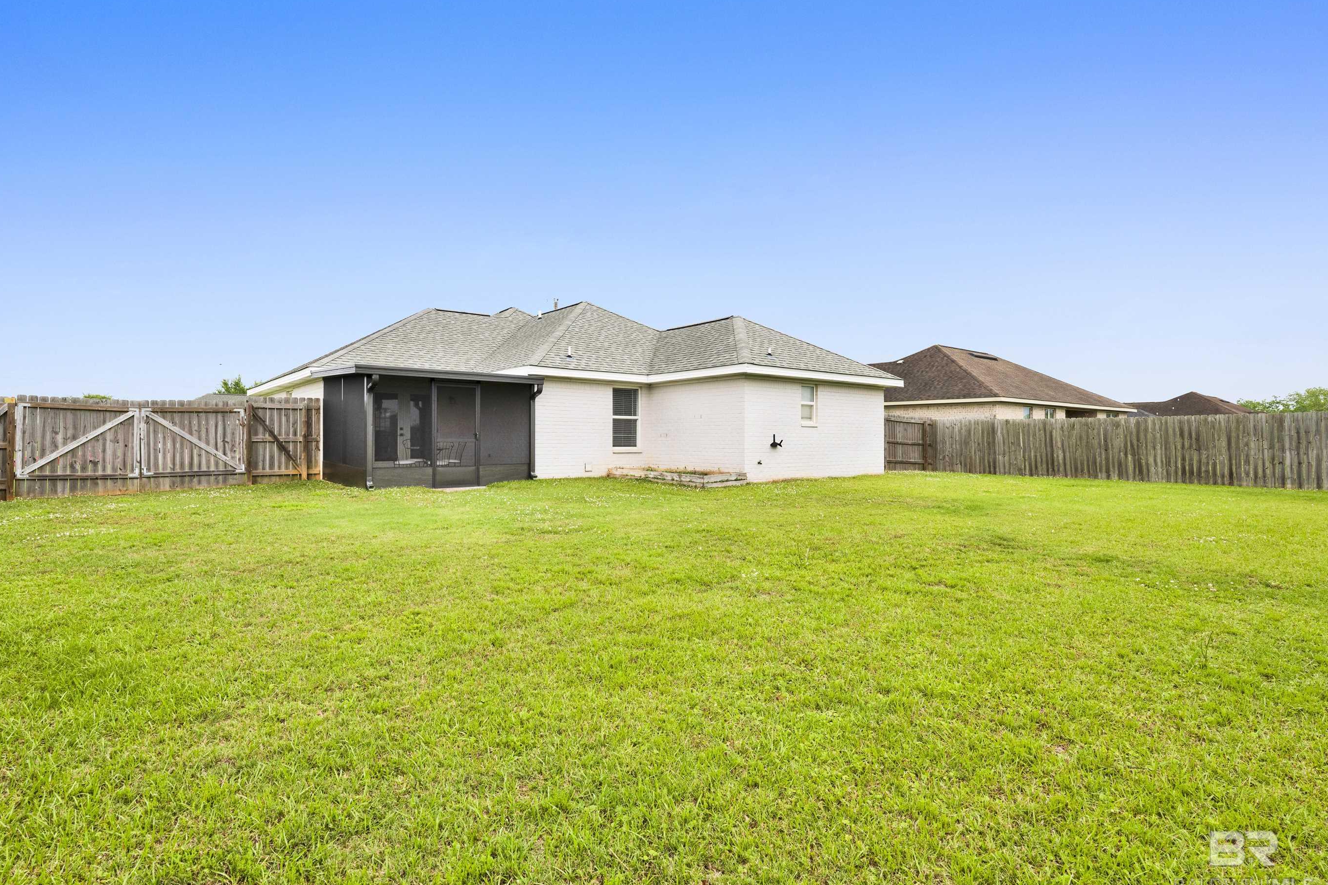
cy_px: 433
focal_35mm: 18
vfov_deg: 68.7
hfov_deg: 91.2
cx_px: 614
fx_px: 648
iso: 400
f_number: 11
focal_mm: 15.5
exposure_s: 1/200
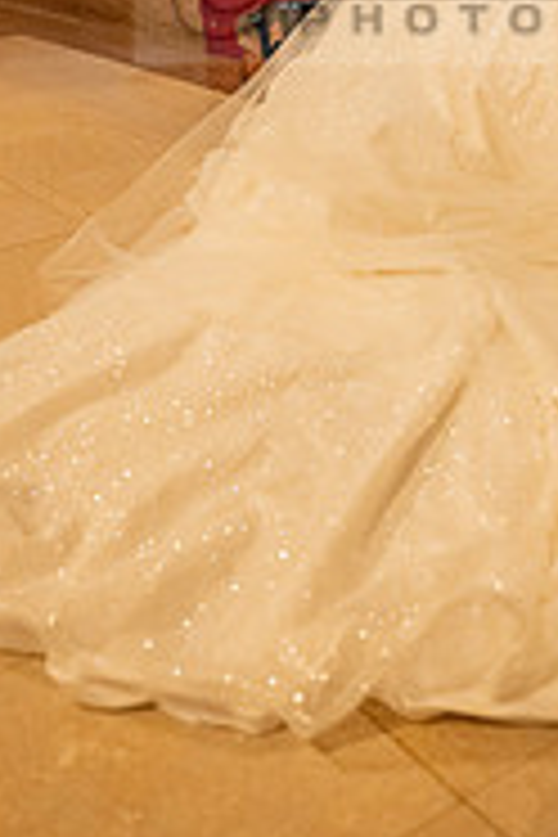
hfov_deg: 22.7
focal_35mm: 58
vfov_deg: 31.3
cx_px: 518
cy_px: -40
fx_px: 1348
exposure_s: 1/200
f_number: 3.2
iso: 2000
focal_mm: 24
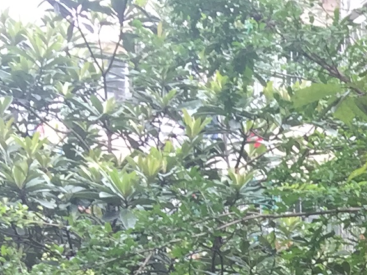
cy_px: 648
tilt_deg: -0.9
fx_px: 1749
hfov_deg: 10.1
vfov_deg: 8.3
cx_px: 944
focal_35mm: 165
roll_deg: -1.7
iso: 32
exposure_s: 1/60
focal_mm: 4.15
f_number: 2.2
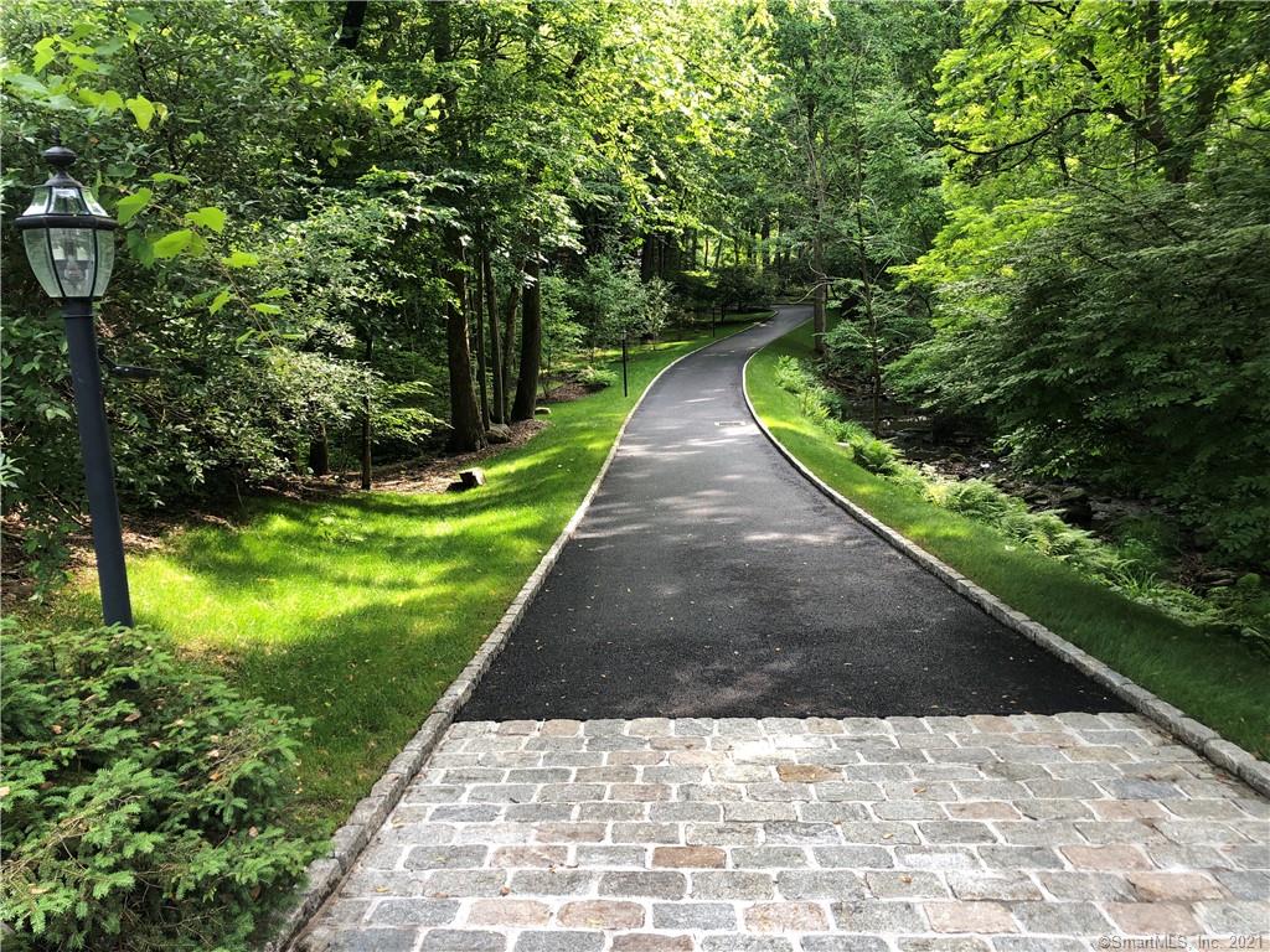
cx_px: 635
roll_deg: +2.9
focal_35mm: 28
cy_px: 476
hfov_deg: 63.4
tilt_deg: -9.2
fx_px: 1027
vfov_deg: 49.7
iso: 32
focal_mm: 3.99
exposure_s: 1/120
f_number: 1.8
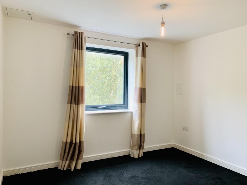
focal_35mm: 26
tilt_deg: +0.2
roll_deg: -1.8
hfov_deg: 67.3
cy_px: 92
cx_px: 124
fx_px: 186
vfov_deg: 53.1
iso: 64
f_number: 1.8
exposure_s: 1/50
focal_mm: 4.25
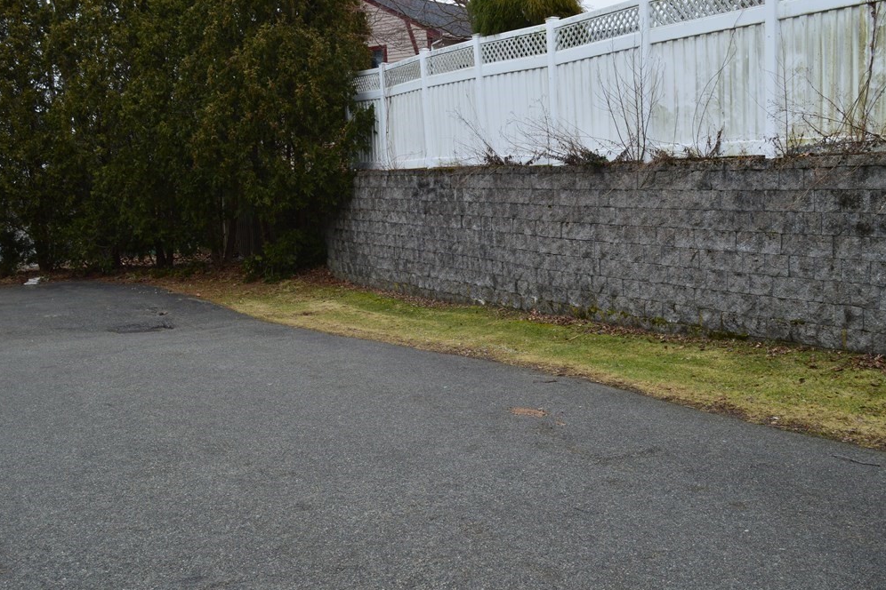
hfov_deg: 51.9
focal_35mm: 37
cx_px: 453
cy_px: 301
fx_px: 911
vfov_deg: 35.9
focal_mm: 24
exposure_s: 1/160
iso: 400
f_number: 9
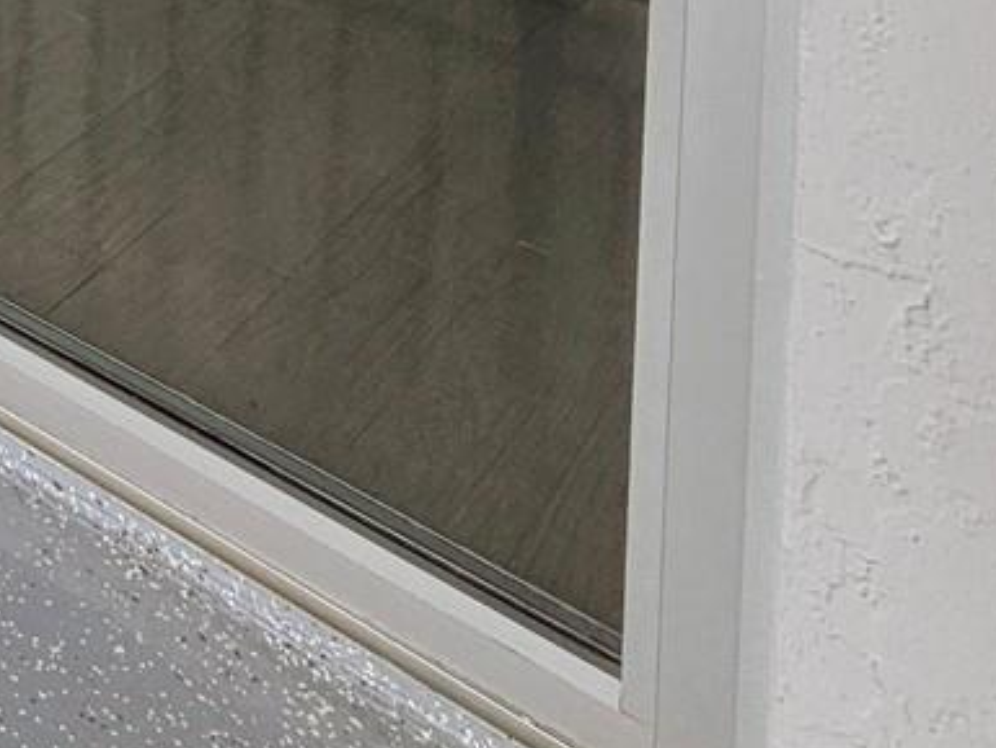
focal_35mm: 54
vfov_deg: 17.9
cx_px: -686
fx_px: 1554
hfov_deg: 23.5
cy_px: -776
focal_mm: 2.2
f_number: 2.2
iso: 64
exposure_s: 1/827
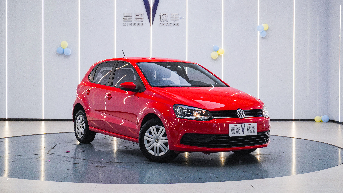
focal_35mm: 54
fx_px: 491
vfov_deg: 22.2
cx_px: 172
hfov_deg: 38.5
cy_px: 88
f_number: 6.3
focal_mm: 34
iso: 800
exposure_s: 1/80
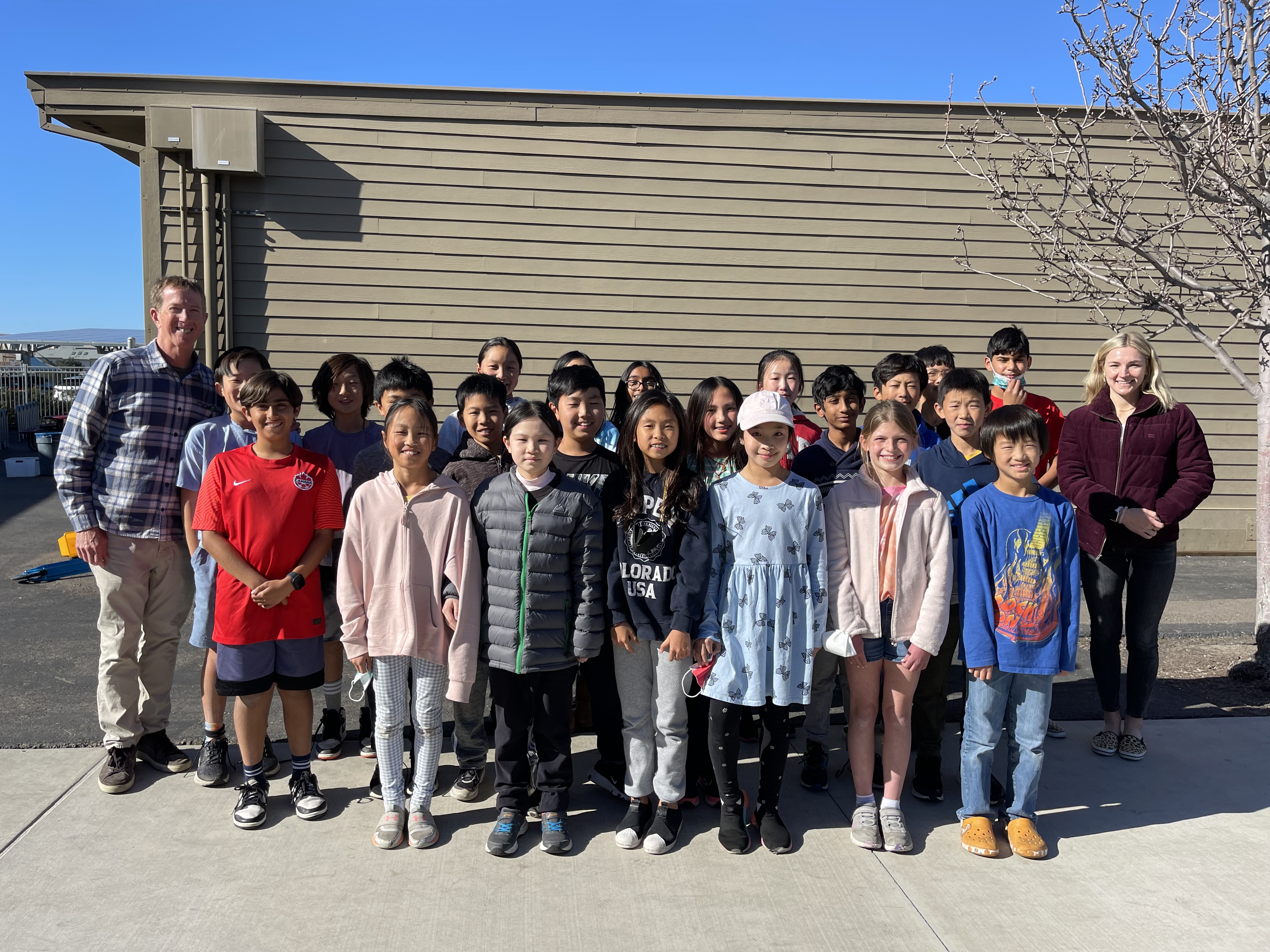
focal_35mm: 26
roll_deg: -1.3
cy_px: 476
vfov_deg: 53.1
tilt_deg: -5.2
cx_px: 635
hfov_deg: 67.3
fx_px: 954
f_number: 1.6
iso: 32
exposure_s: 1/2660
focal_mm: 5.1
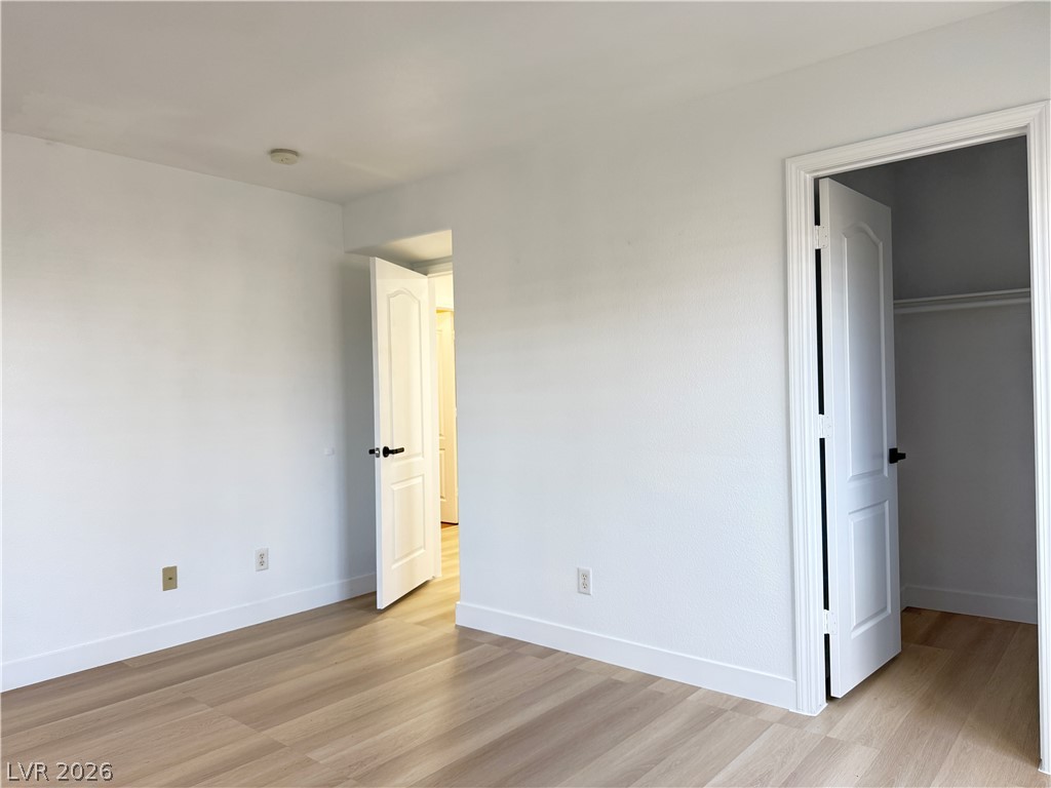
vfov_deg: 56.8
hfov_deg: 71.6
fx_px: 729
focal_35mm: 24
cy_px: 394
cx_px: 526
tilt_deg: +0.3
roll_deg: +1.0
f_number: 1.78
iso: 200
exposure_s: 1/60
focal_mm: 6.76
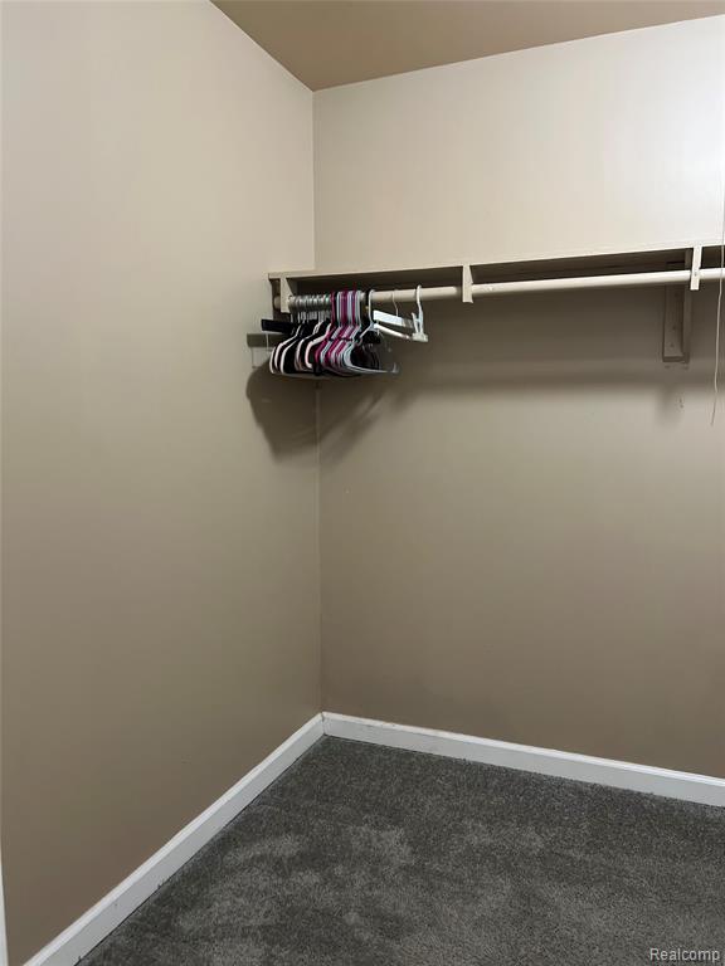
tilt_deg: -4.2
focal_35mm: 26
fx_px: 726
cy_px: 483
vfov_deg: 67.3
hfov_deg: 53.1
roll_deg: -0.2
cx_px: 362
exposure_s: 1/60
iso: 500
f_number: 1.5
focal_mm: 5.7
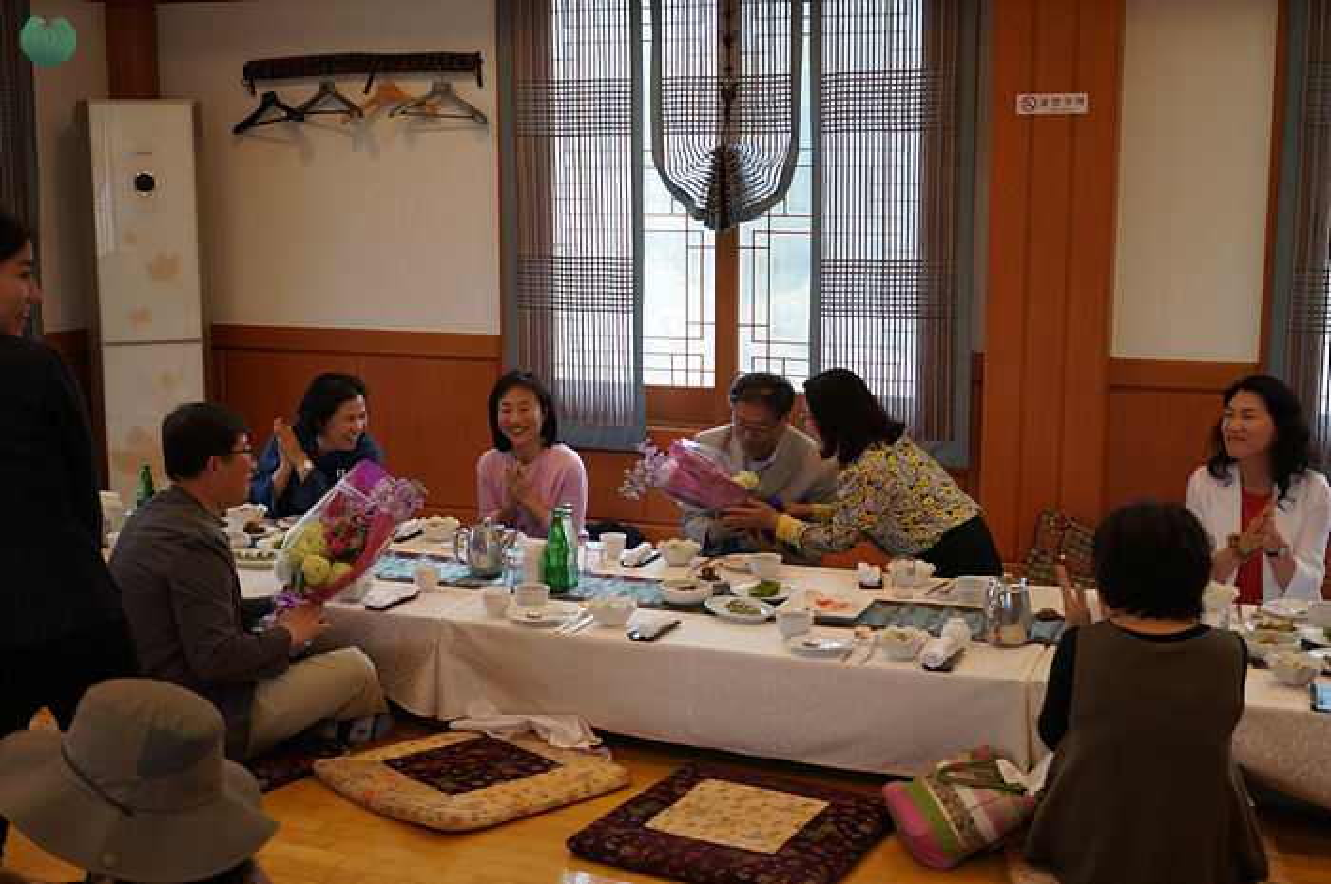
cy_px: 442
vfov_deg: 29.8
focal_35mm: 45
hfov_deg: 43.6
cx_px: 666
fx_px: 1662
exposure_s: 1/160
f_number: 4
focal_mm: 30
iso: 400
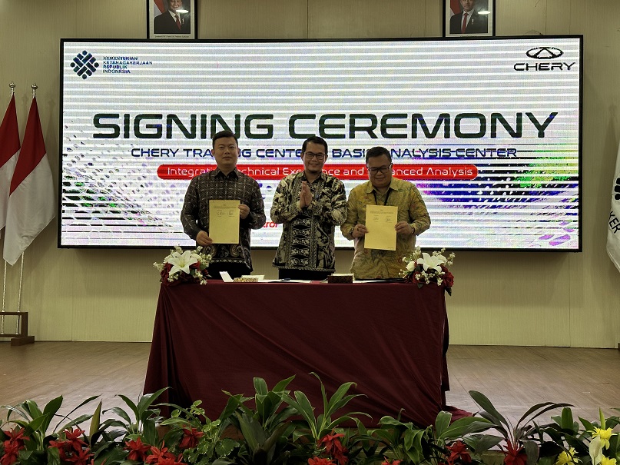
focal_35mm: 48
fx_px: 860
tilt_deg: +2.4
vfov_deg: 30.3
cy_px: 232
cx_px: 310
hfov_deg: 39.7
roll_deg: -0.2
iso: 50
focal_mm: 6.86
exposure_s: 1/186
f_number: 1.78
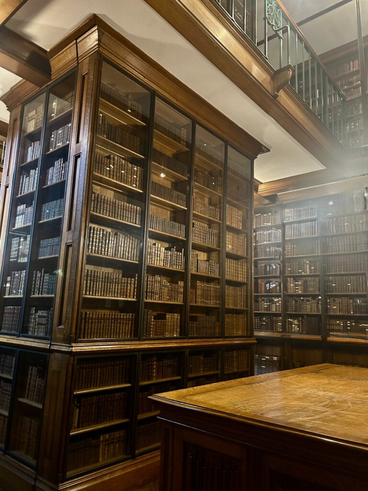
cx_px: 184
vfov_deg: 67.3
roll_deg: -1.5
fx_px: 369
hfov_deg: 53.1
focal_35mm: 26
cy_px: 246
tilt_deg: +11.2
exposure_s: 1/34
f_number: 1.5
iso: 640
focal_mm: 5.7
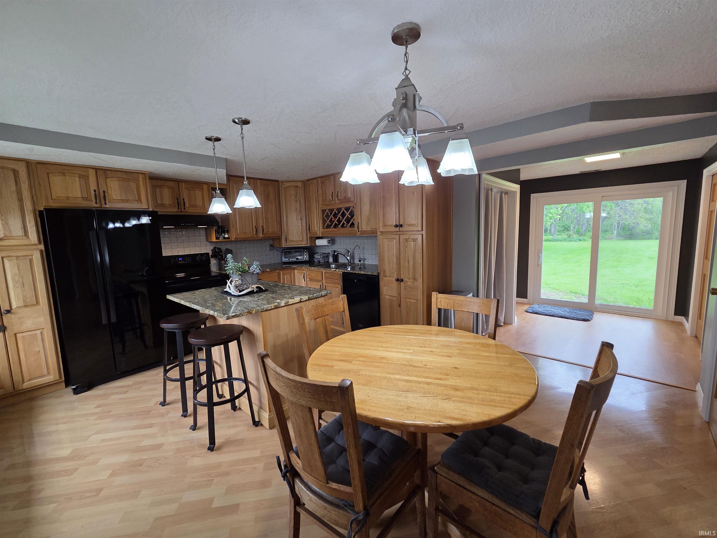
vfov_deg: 89.9
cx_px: 358
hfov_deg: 106.2
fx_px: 269
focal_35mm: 13
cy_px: 269
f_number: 2.2
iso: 200
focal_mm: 2.2
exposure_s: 1/120
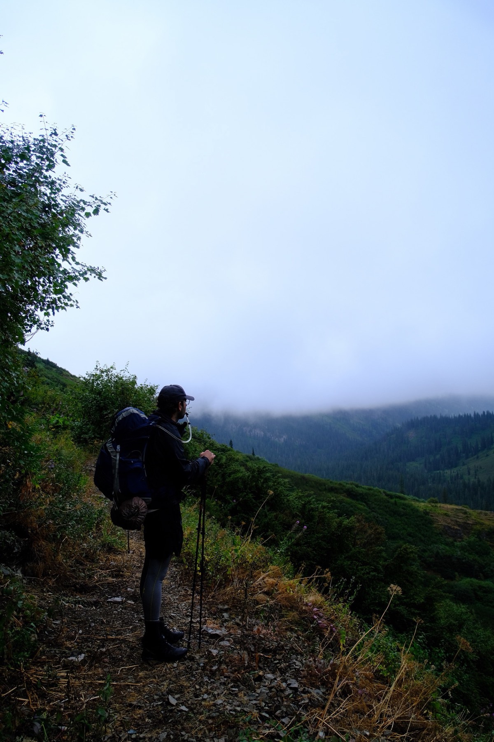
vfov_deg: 67.4
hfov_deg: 47.9
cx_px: 247
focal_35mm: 27
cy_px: 371
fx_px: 556
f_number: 2.8
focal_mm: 18
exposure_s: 1/640
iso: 320
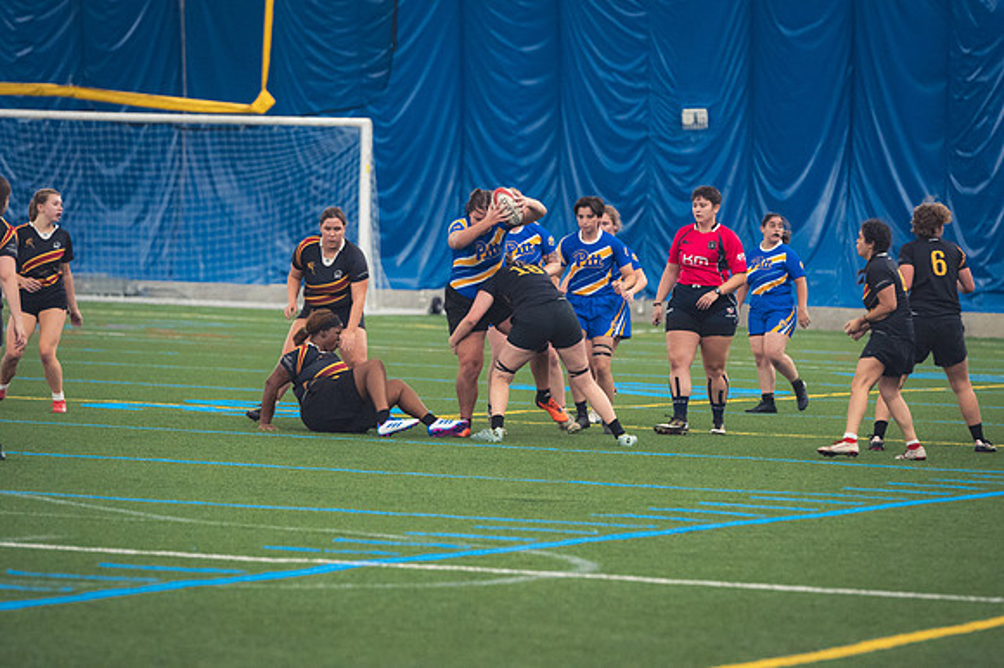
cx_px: 502
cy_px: 334
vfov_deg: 5.7
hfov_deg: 8.6
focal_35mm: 240
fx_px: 6689
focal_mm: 160
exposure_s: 1/320
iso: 3600
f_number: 2.8
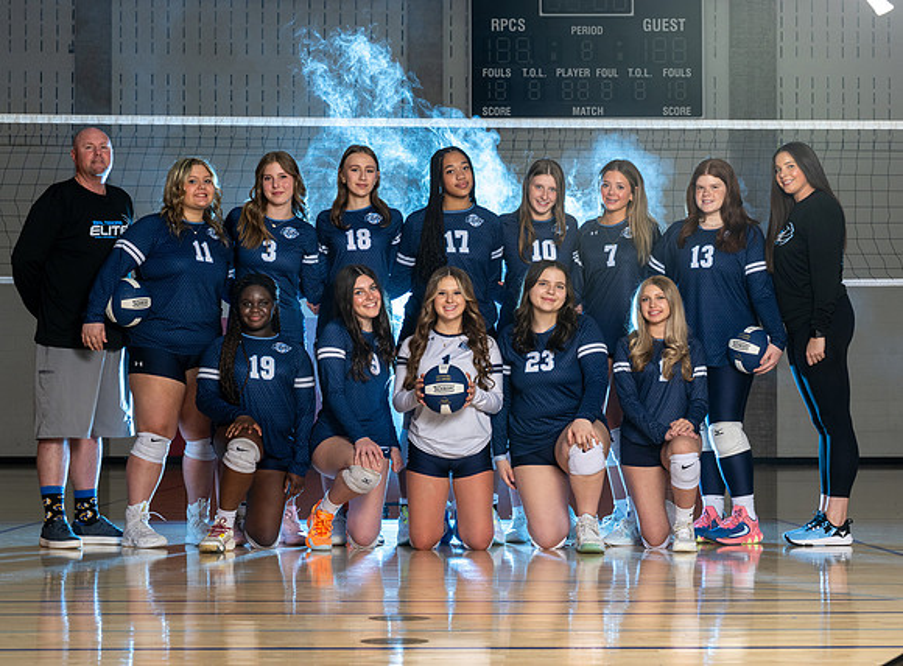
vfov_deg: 17.5
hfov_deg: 23.5
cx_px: 529
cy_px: 364
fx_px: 2164
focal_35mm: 83
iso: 400
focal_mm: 70
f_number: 9
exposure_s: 1/125
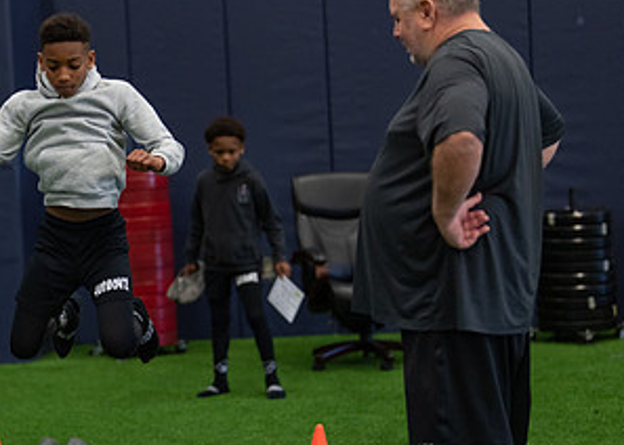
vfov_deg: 13.5
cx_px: 137
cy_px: 271
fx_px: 1878
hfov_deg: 18.7
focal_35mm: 106
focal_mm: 50
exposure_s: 1/1000
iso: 1250
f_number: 1.3
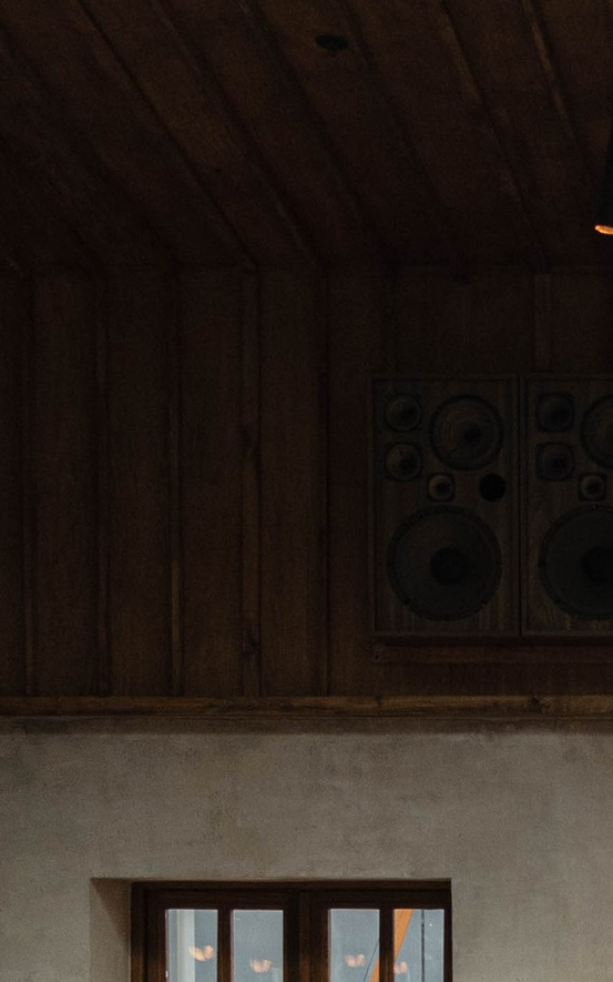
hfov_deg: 11.6
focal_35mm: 106
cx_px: 1009
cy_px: 1095
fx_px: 2834
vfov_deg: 18.8
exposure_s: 1/200
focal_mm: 24
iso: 640
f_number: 4
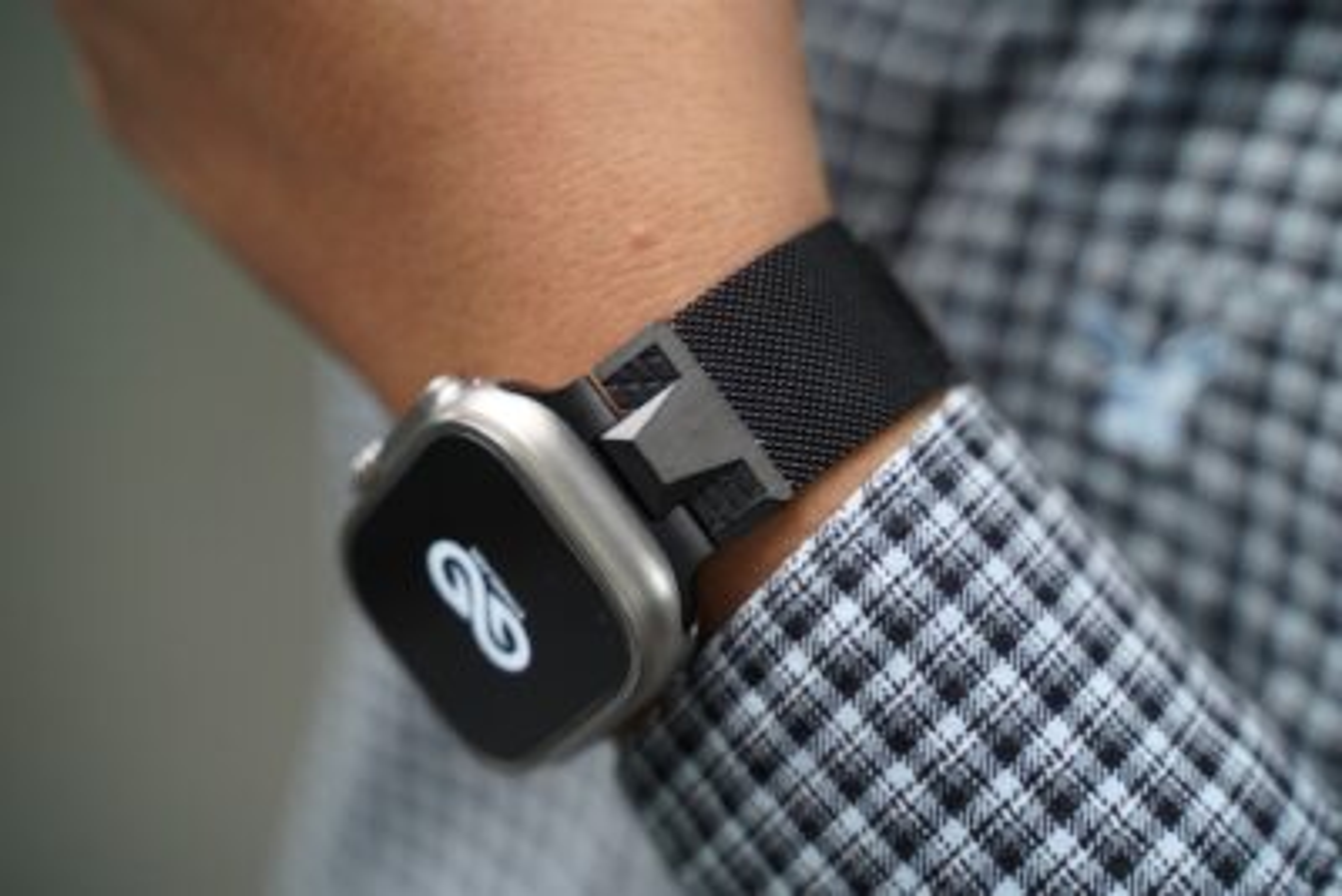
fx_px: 2163
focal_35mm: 58
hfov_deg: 34.5
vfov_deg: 23.4
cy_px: 448
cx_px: 671
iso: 1250
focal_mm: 58
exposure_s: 1/60
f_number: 4
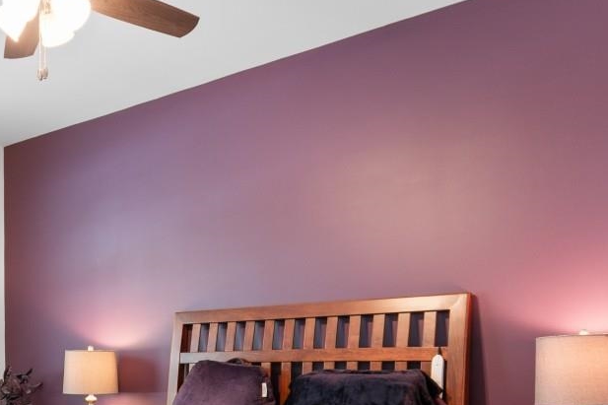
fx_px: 709
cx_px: 124
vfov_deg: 30.5
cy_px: 365
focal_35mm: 42
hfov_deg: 44.2
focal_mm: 11
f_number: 4.8
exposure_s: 1/1.25
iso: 100
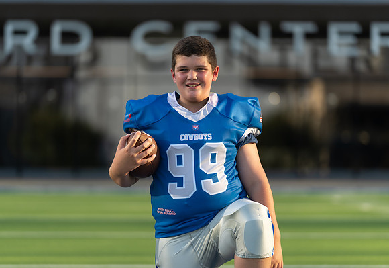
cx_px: 195
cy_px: 128
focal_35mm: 174
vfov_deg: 8.0
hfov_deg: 11.7
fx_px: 1904
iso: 100
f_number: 2.8
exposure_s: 1/640
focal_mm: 162
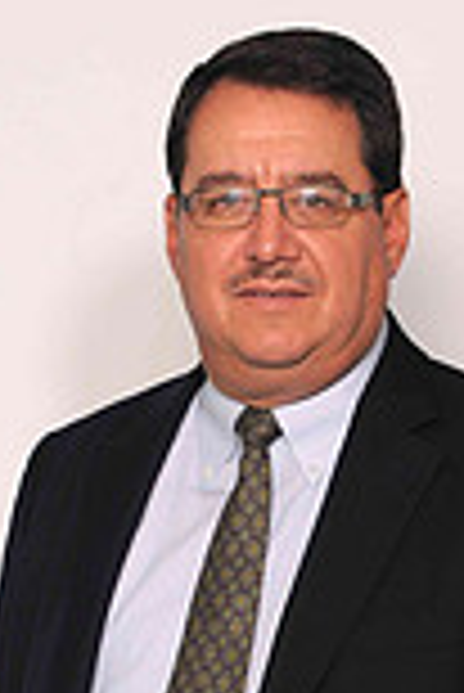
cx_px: 282
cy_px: 711
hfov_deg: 7.9
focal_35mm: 175
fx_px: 3375
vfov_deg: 11.6
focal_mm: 40
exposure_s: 1/60
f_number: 5.6
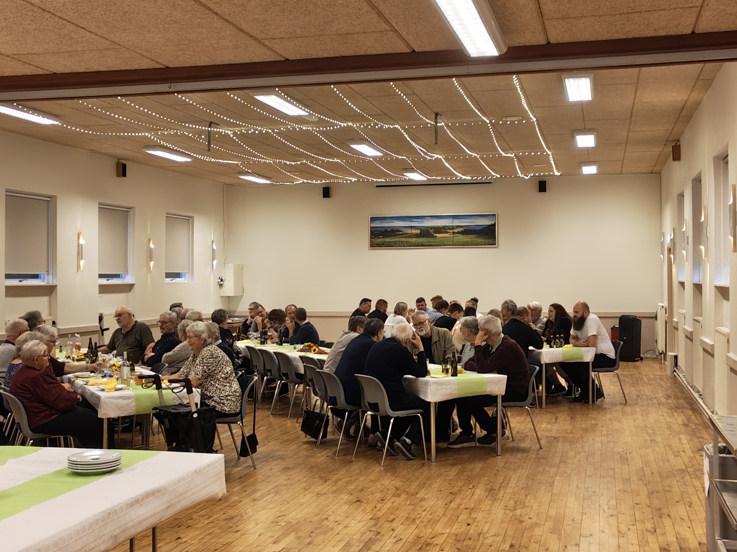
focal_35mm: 47
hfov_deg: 40.4
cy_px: 276
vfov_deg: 30.9
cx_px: 368
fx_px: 1001
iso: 1817
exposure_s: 1/33.3
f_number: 1.88
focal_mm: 5.56
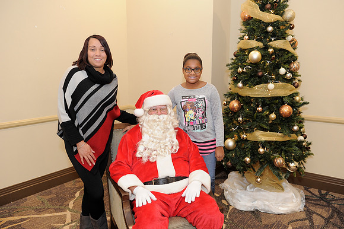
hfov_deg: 60.3
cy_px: 114
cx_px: 172
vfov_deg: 42.3
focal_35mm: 31
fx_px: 296
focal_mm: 31
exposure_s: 1/100
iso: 1600
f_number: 4
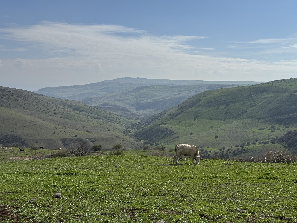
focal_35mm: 48
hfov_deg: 39.7
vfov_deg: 30.3
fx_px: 412
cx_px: 148
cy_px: 112
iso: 64
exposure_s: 1/10526
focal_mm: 6.76
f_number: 1.78
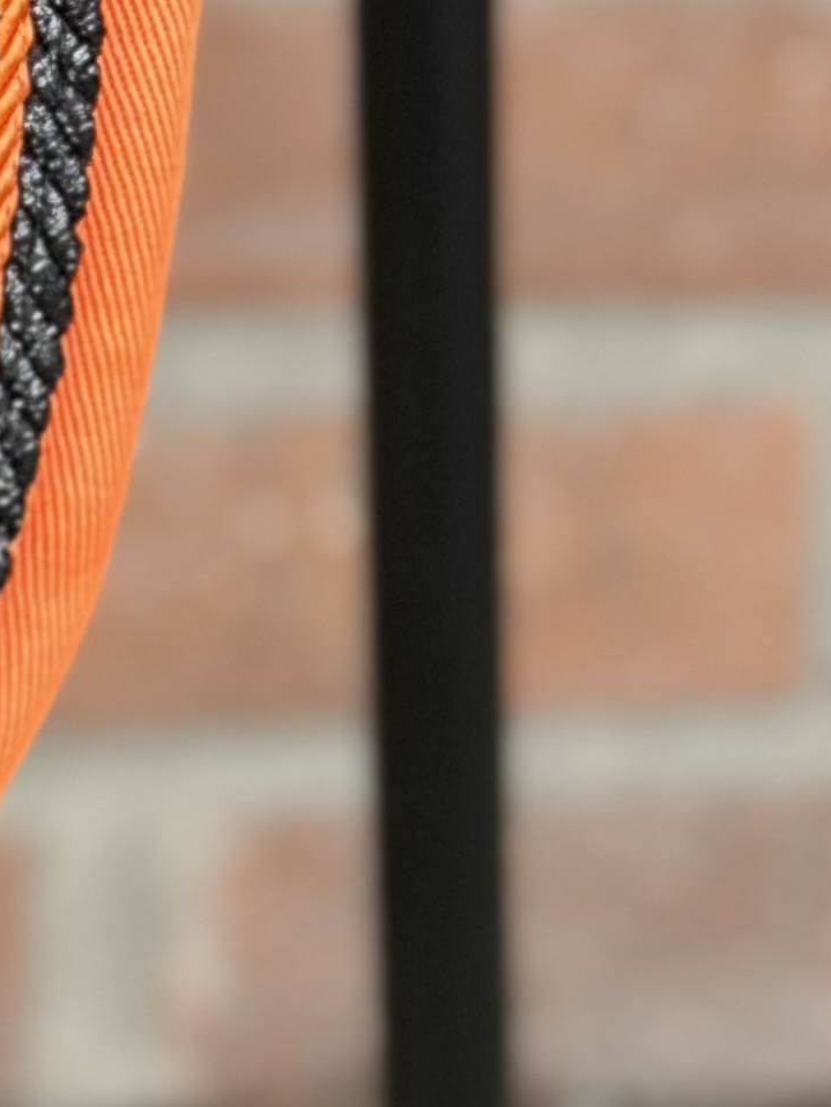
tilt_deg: -18.8
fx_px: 6463
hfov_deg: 7.2
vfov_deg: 9.7
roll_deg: +0.6
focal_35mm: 202
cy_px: -223
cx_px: -402
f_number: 1.78
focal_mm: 6.86
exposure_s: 1/223
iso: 80
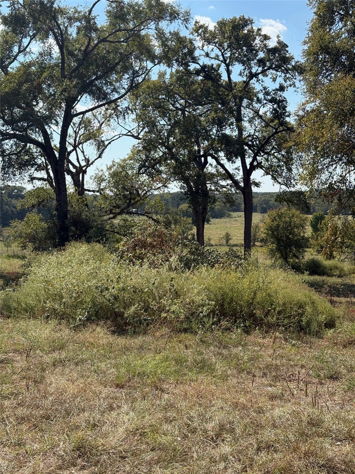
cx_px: 178
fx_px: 711
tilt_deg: -2.5
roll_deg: +1.1
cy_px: 237
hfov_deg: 28.0
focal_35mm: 52
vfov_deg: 36.8
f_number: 1.6
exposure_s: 1/2451
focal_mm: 5.96
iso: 40
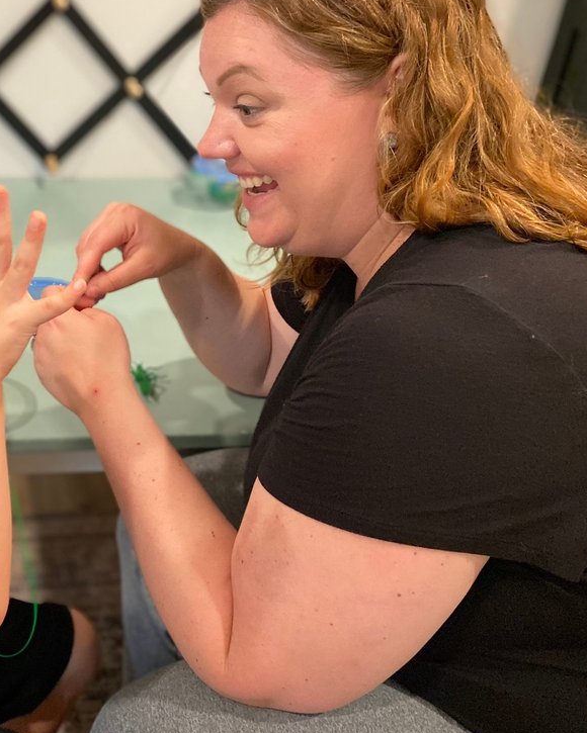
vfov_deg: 43.6
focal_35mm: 42
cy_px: 286
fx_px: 912
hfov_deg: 33.4
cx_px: 36
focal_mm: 4.25
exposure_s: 1/40
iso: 320
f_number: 1.8
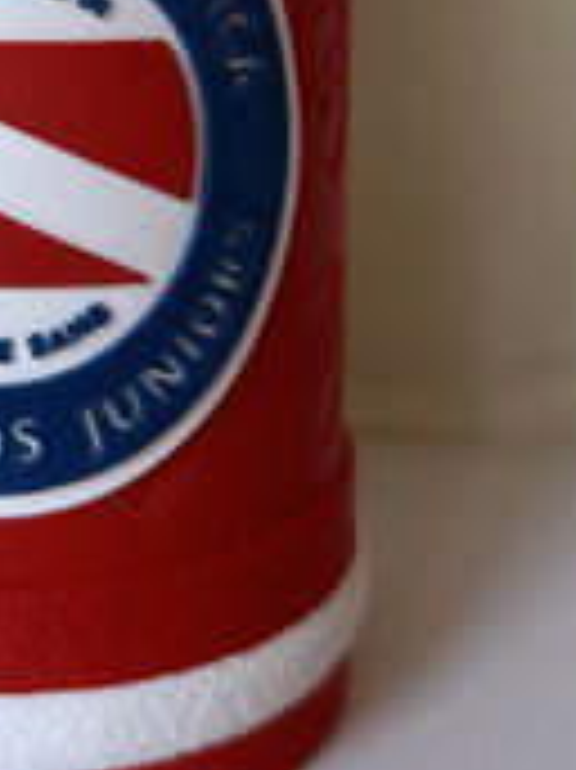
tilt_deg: -7.5
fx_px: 1666
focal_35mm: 75
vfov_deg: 24.7
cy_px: -11
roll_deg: -0.9
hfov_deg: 18.9
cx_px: -40
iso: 160
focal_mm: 6.86
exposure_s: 1/121
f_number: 1.78
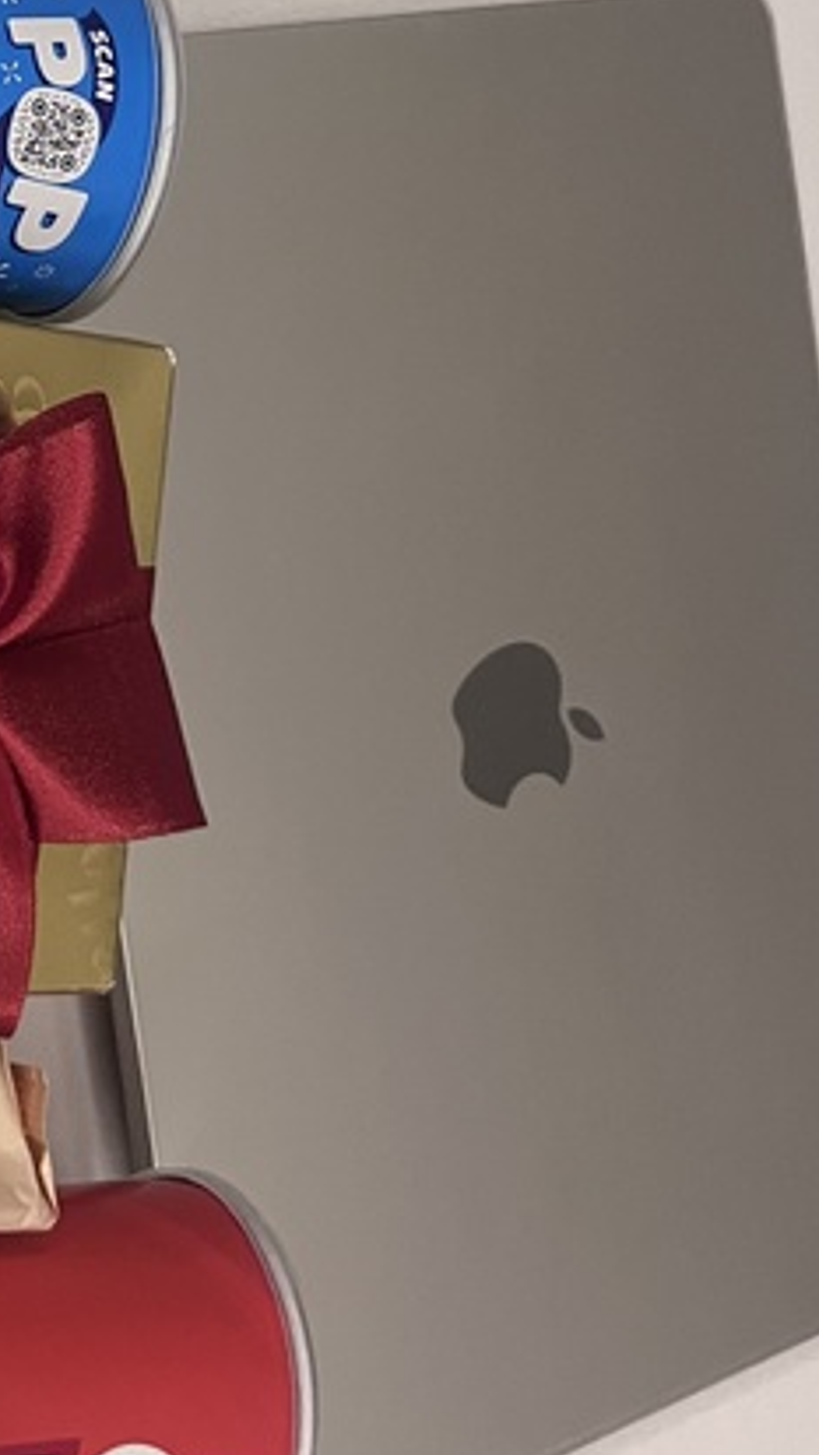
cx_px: -155
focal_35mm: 63
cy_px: 358
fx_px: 2431
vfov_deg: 32.7
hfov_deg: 18.2
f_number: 1.6
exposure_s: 1/50
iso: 320
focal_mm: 5.1
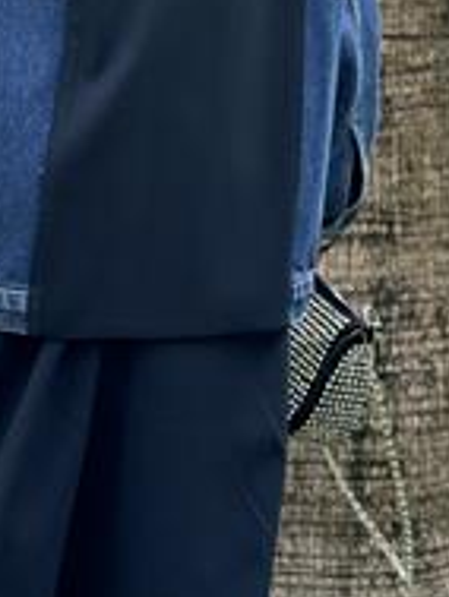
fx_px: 2280
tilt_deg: -6.7
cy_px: -158
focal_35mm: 132
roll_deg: -1.8
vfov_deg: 14.4
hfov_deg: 11.2
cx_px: 89
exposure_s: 1/543
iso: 80
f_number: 1.78
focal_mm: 6.86
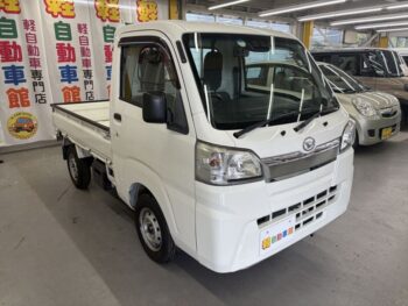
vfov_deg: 53.1
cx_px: 204
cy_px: 153
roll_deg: +1.8
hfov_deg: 67.3
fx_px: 307
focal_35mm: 26
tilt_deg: -13.8
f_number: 1.6
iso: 50
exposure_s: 1/100
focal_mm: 5.96
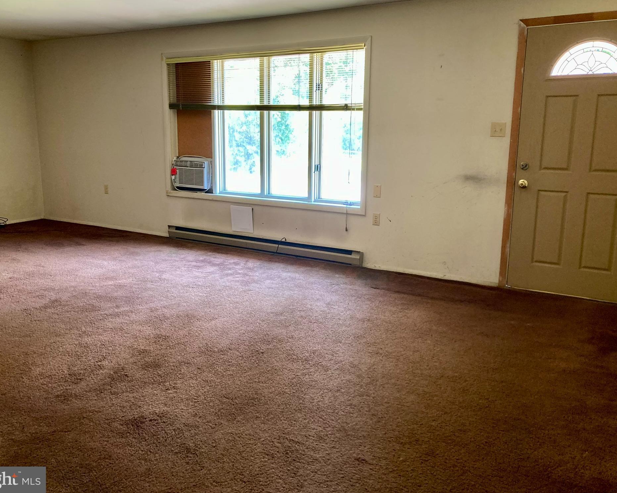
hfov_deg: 58.8
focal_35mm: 30
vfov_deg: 48.5
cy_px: 240
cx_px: 302
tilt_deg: -10.0
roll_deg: -1.0
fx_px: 548
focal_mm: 3.99
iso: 250
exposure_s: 1/60
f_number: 1.8
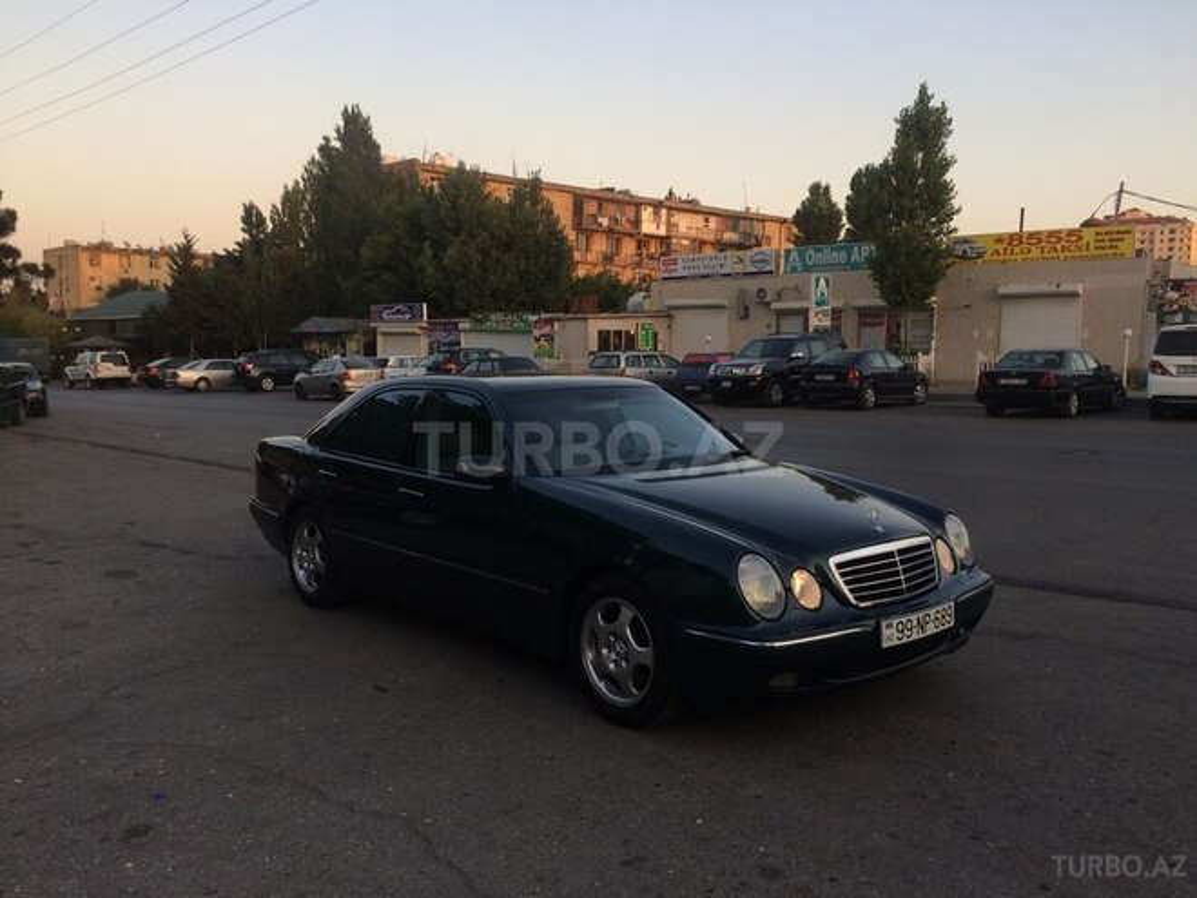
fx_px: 1003
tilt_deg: -7.4
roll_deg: +0.5
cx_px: 598
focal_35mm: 29
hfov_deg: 61.7
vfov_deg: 48.2
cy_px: 449
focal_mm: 4.15
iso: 32
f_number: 2.2
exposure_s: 1/189
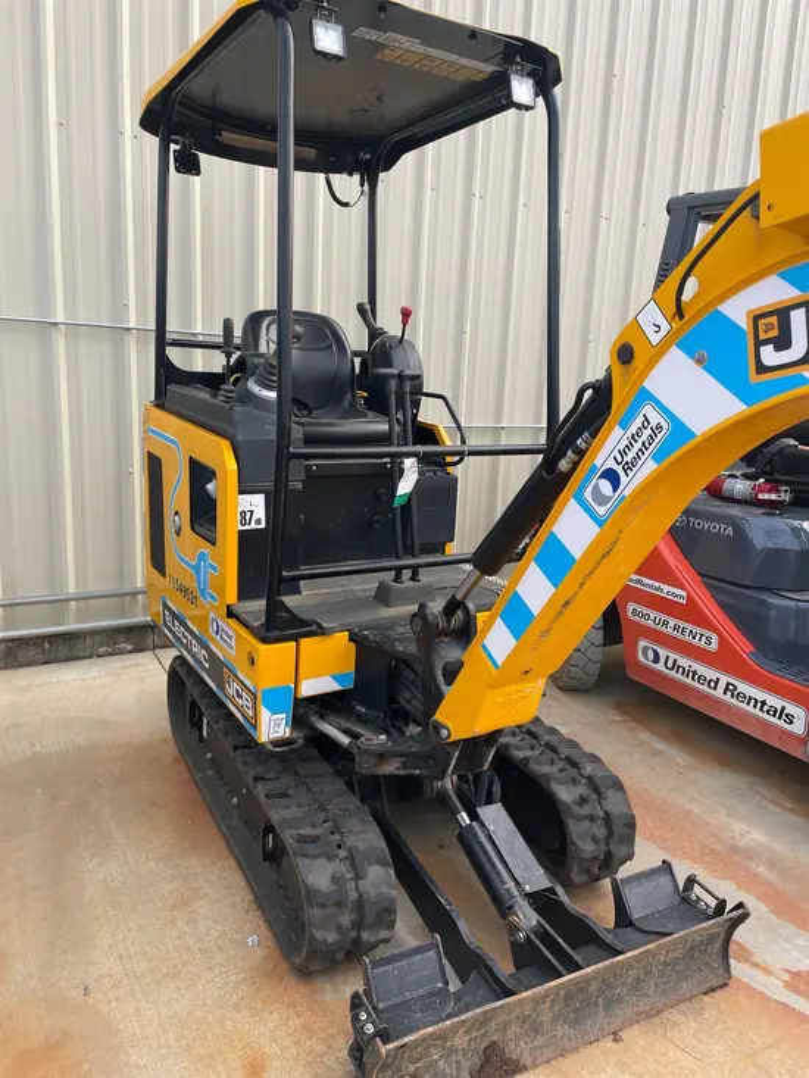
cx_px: 404
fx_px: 810
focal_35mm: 26
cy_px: 539
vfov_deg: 67.3
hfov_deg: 53.1
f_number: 1.6
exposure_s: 1/369
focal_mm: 4.2
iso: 32
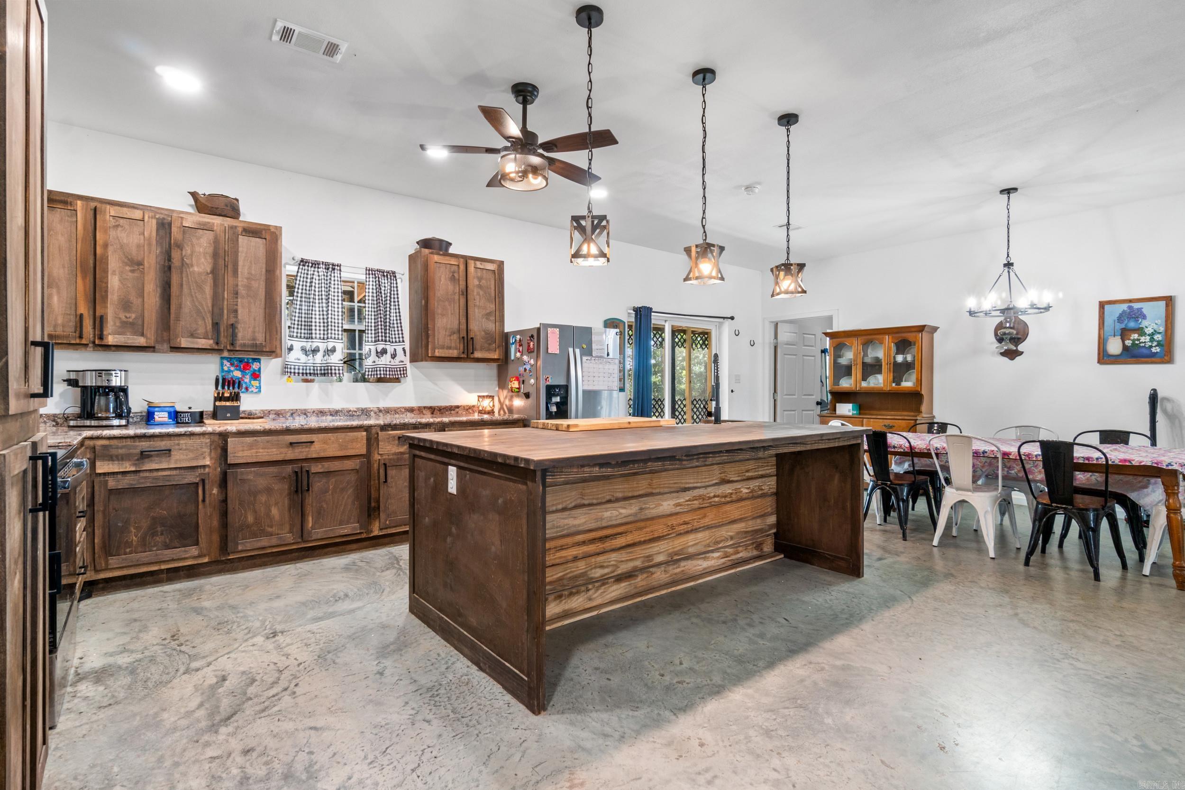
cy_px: 395
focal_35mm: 16
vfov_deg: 72.0
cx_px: 592
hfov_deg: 95.0
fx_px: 543
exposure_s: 1
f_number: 9
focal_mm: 11
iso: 250
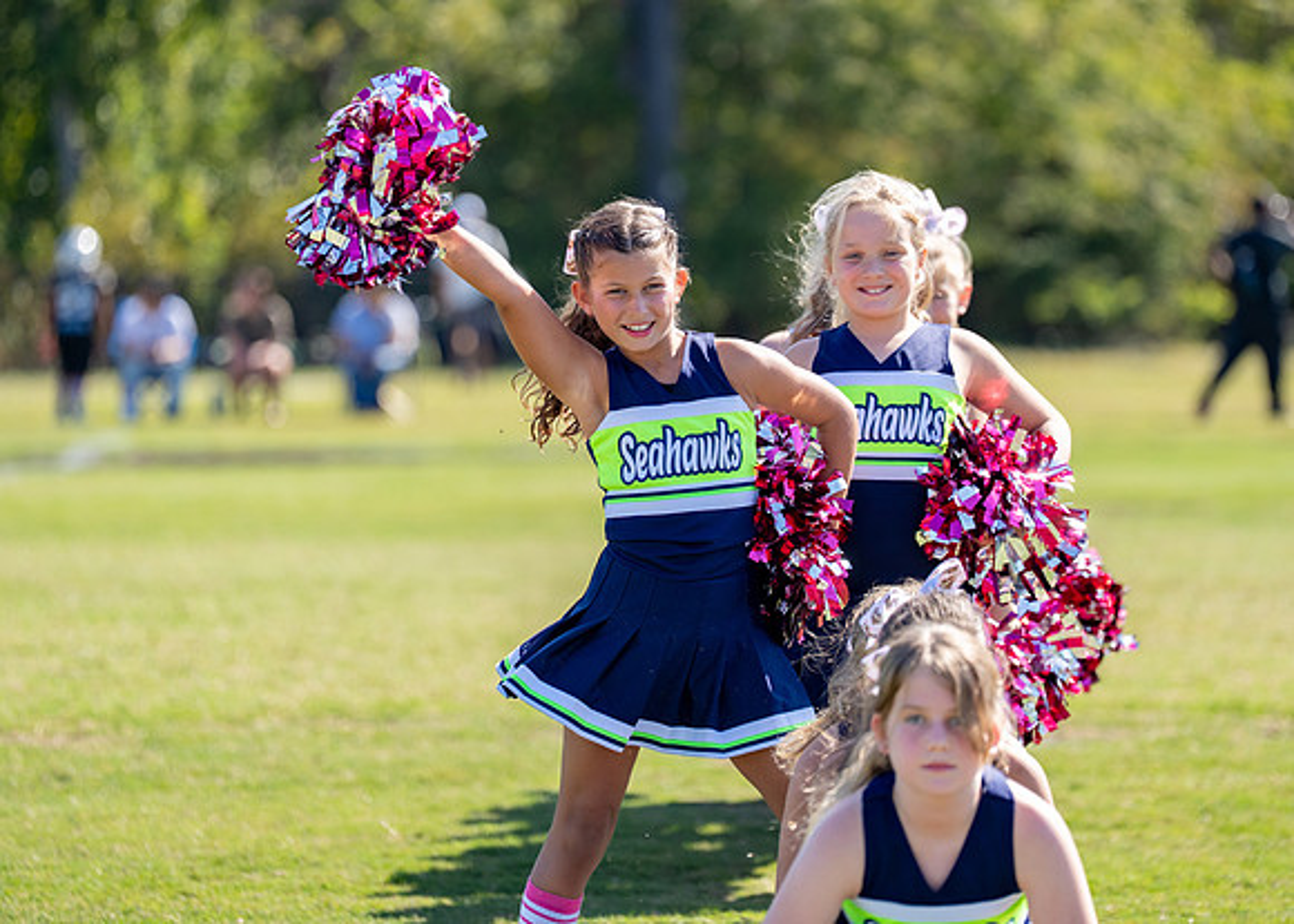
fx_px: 7450
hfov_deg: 9.9
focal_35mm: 203
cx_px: 695
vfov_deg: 7.1
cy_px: 386
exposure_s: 1/2000
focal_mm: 164
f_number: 2.8
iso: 200
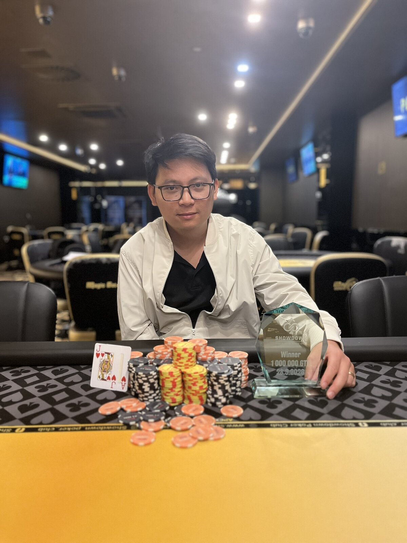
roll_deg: +1.7
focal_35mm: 26
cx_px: 204
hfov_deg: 53.1
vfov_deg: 67.3
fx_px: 408
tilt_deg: -8.1
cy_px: 272
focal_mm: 5.1
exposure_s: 1/50
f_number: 1.6
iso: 500
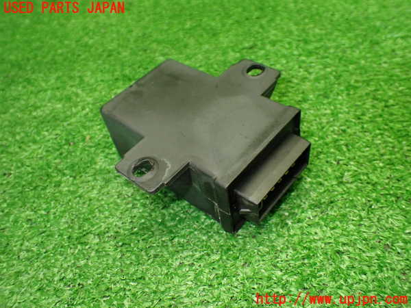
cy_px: 154
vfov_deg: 46.8
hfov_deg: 60.0
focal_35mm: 30
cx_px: 206
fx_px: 356
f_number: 2.3
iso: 640
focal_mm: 5.4
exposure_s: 1/125
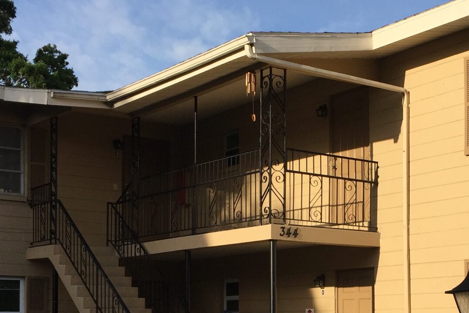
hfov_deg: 27.6
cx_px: 367
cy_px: 287
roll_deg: -0.1
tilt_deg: +3.1
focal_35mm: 72
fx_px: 938
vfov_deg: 18.6
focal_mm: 4.15
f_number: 2.2
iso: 32
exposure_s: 1/1799
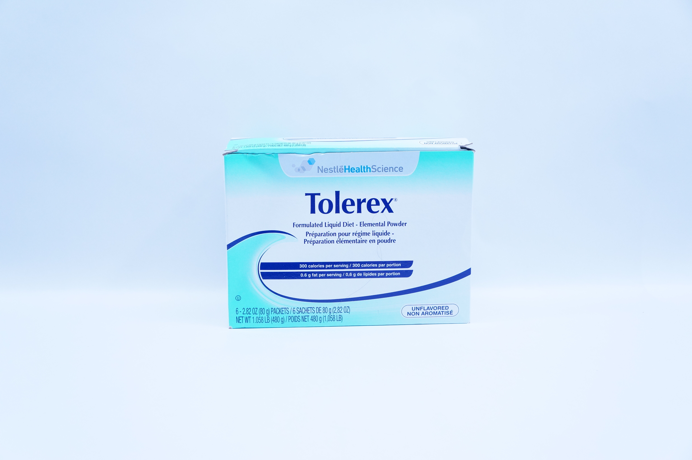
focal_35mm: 33
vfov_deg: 39.9
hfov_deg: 57.3
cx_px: 346
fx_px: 634
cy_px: 230
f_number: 4.5
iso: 800
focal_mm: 22
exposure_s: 1/200
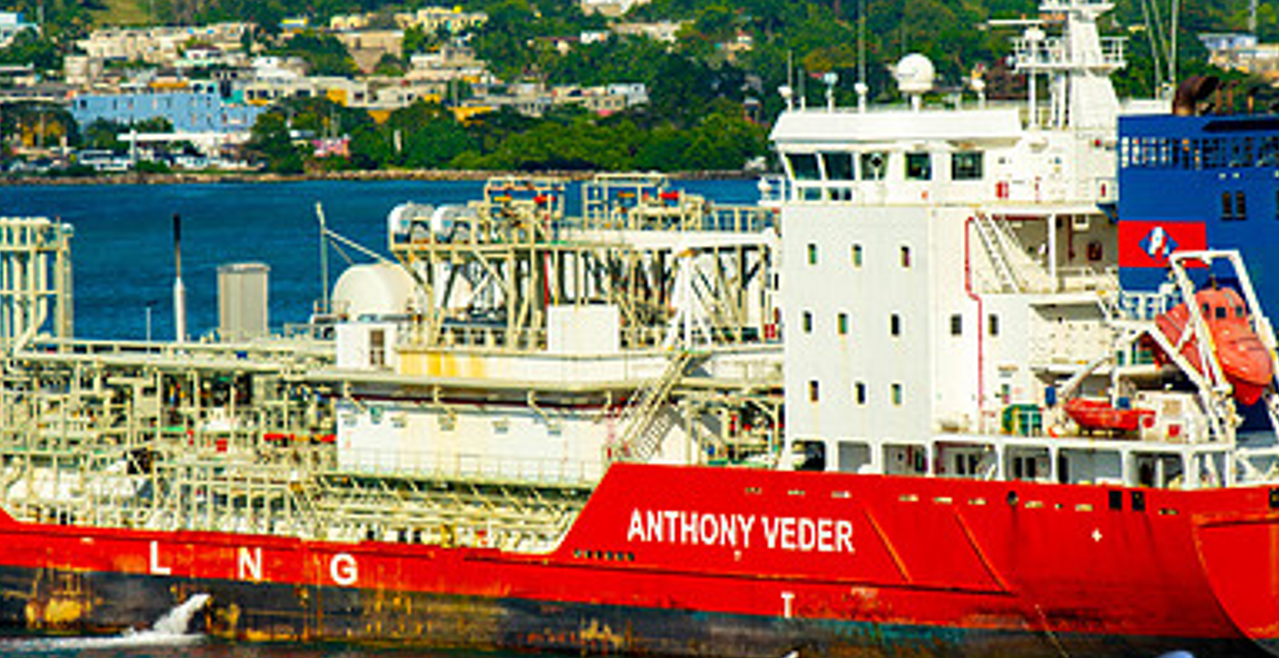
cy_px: 295
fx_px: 10637
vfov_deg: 3.5
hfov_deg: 6.9
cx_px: 641
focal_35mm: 320
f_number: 10
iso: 100
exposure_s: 1/400
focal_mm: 190
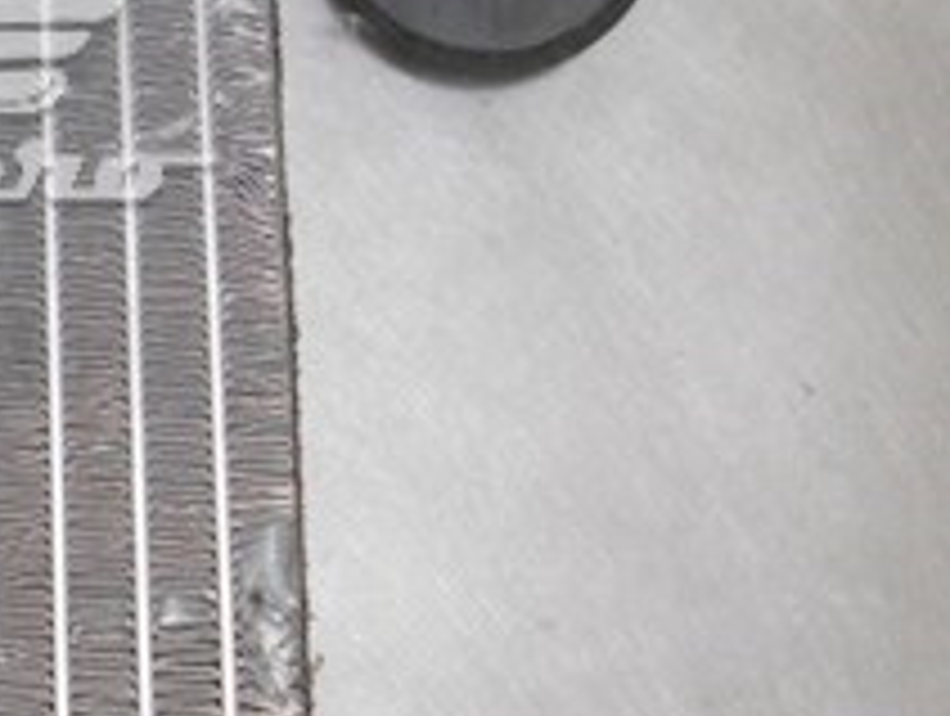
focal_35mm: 109
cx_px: -324
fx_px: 2997
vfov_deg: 13.5
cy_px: 131
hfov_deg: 16.9
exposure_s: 1/60
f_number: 2.8
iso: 100
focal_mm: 6.3
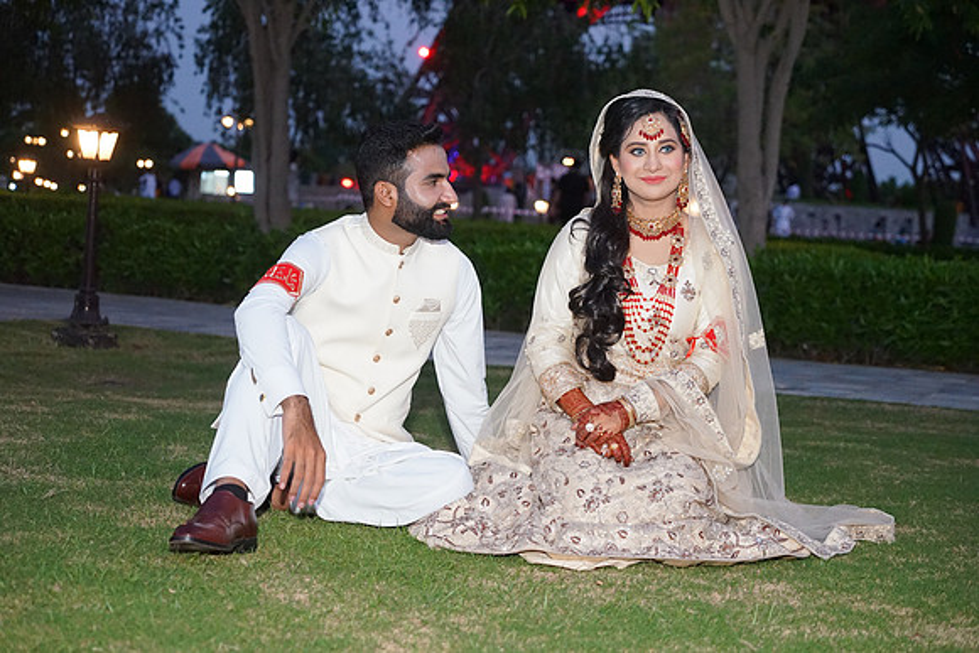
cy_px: 326
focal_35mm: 60
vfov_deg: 22.6
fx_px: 1632
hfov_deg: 33.4
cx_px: 490
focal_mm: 60
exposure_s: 1/200
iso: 5000
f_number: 4
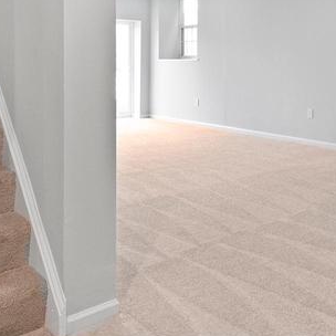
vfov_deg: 40.3
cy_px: 71
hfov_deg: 38.7
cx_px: 307
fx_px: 439
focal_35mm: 40
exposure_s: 1/50
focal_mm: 14
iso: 1600
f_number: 8
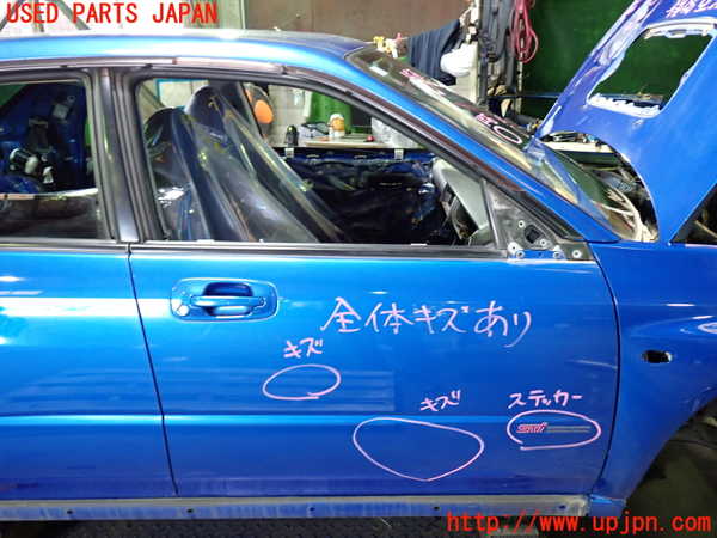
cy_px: 269
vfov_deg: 46.8
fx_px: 621
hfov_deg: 60.0
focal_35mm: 30
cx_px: 358
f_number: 2.3
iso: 320
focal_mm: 5.4
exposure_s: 1/30
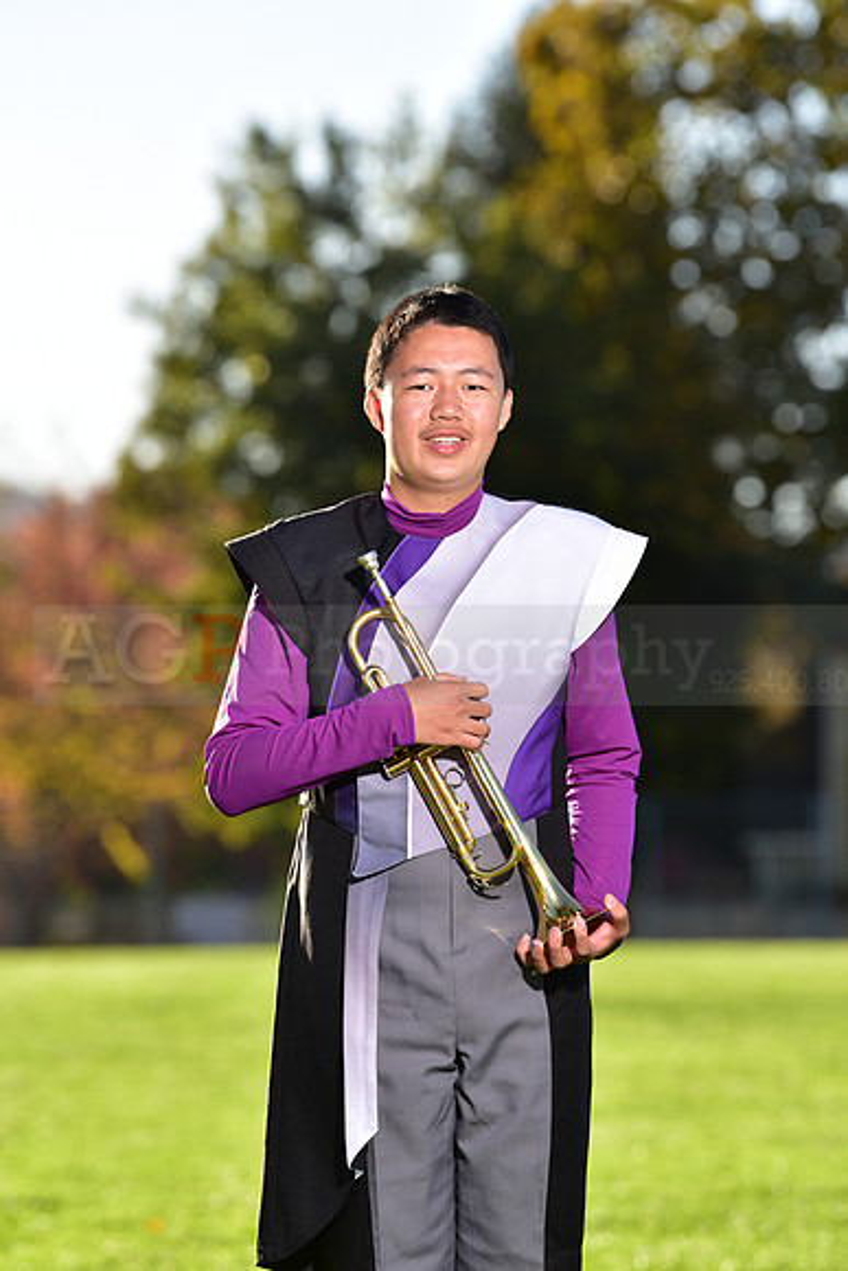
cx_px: 424
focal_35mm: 200
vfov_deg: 10.3
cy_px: 636
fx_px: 7062
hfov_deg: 6.9
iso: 80
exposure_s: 1/250
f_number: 5
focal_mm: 200
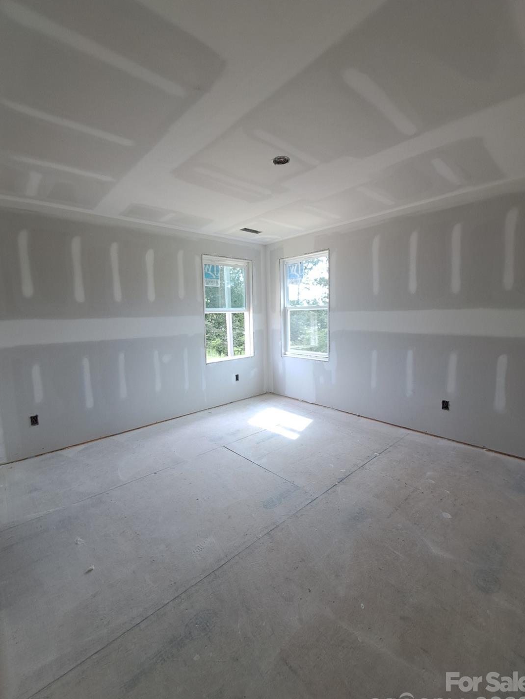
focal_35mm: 14
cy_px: 350
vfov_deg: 102.1
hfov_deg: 85.6
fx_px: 283
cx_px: 251
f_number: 2.2
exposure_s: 1/120
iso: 50
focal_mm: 1.74
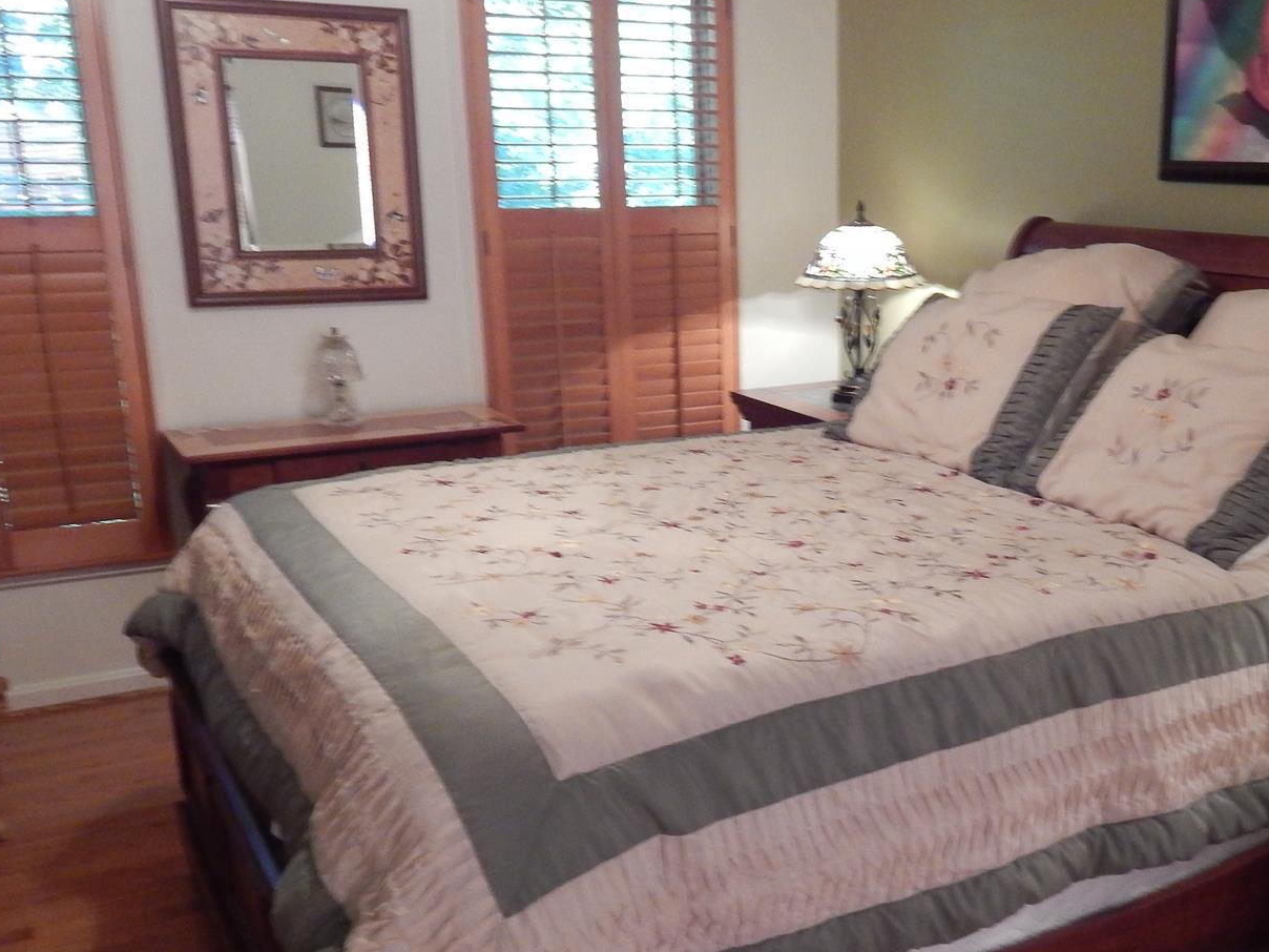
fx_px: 1430
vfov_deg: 36.7
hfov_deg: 47.0
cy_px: 574
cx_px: 865
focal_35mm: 39
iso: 400
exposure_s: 1/25
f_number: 3
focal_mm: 4
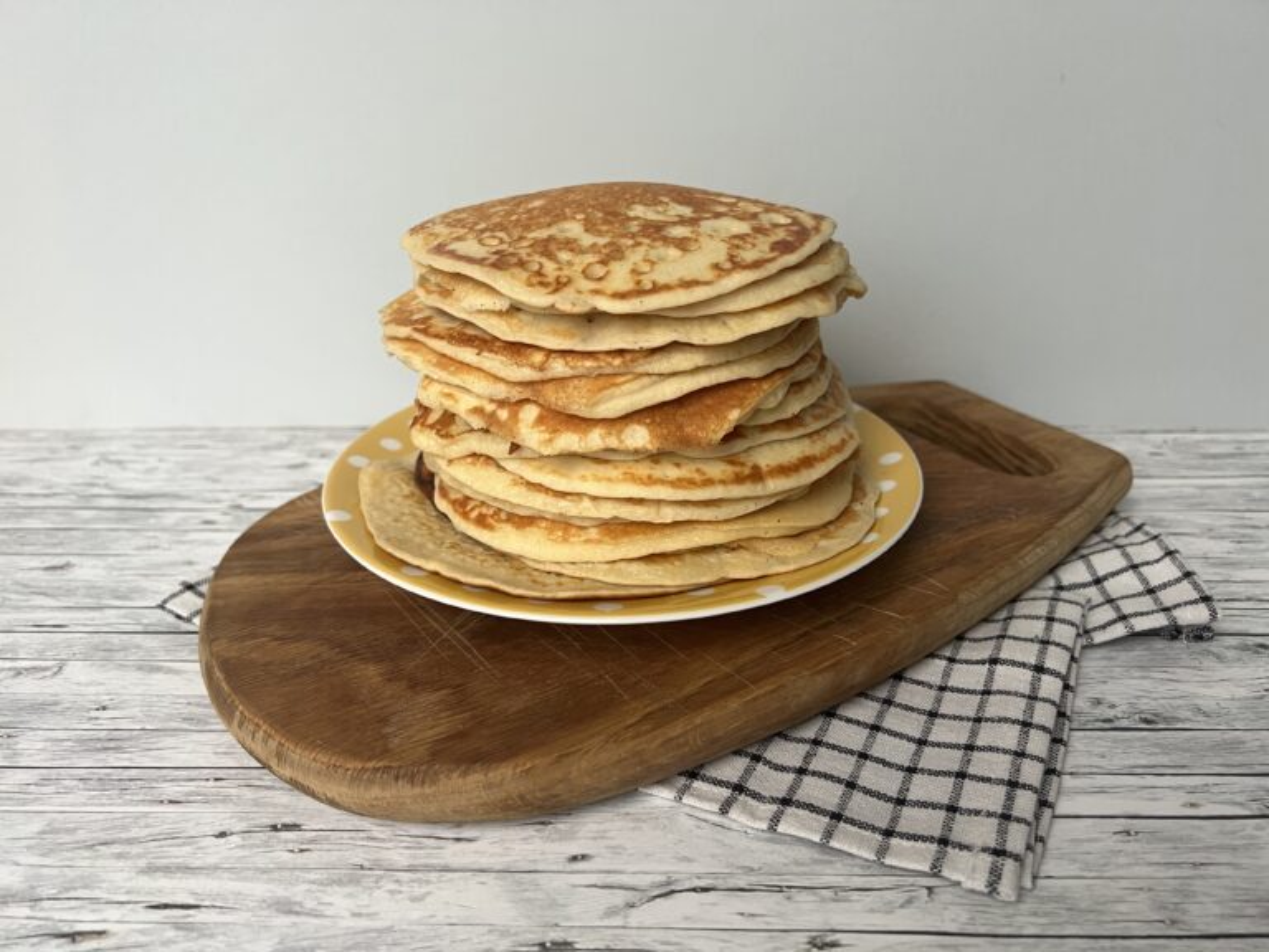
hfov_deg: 67.3
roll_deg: +1.6
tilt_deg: -26.0
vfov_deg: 53.1
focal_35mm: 26
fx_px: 953
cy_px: 476
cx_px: 634
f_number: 1.5
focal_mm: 5.7
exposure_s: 1/60
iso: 125
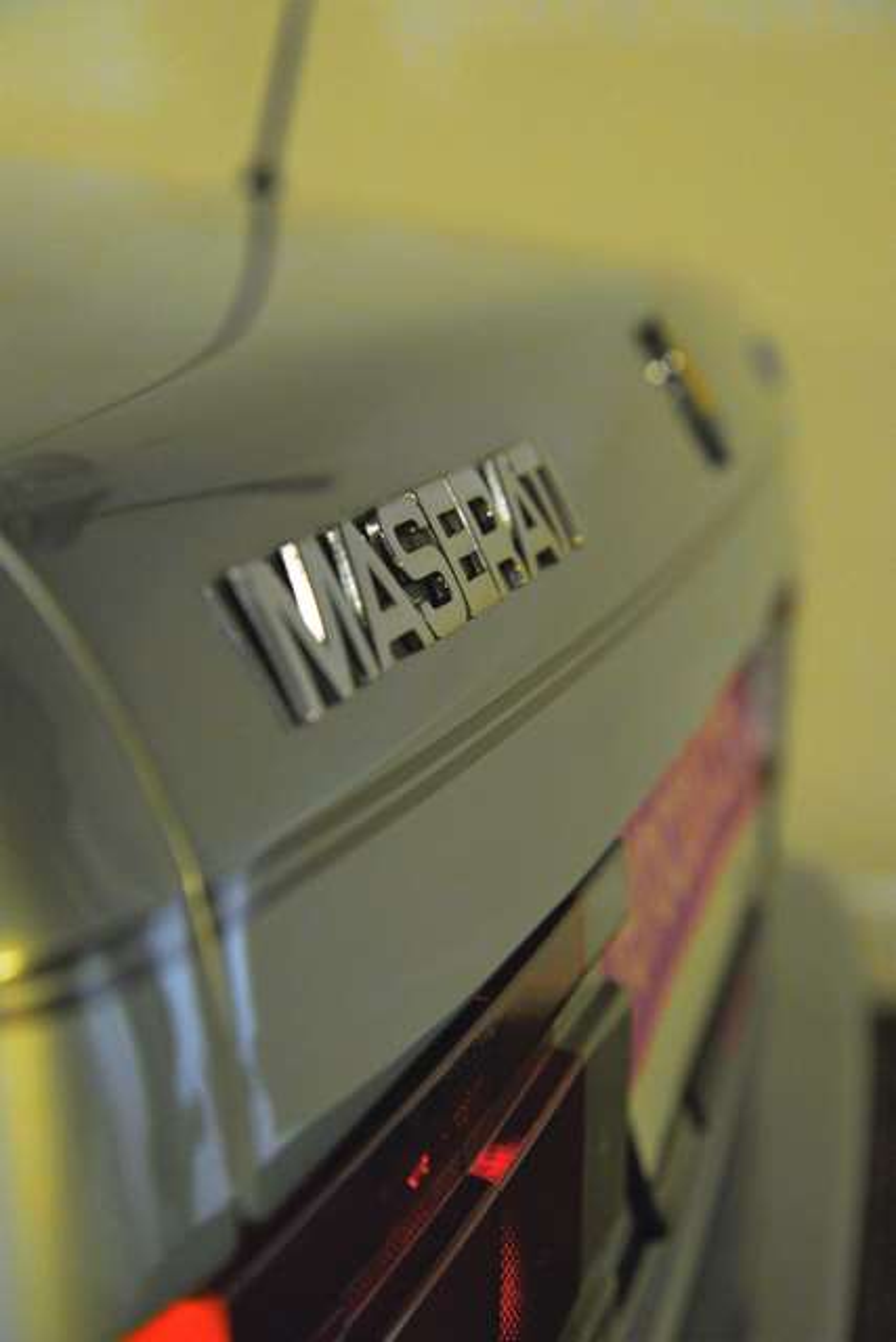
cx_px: 448
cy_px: 671
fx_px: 2907
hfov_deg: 17.5
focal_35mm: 78
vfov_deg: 26.0
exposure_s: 1/50
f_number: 5
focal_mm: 78
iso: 800
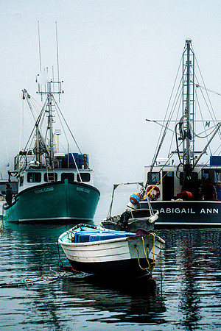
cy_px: 166
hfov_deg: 8.7
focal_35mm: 158
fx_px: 1450
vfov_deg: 13.0
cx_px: 123
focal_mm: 105
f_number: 5.6
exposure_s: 1/4000
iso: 640
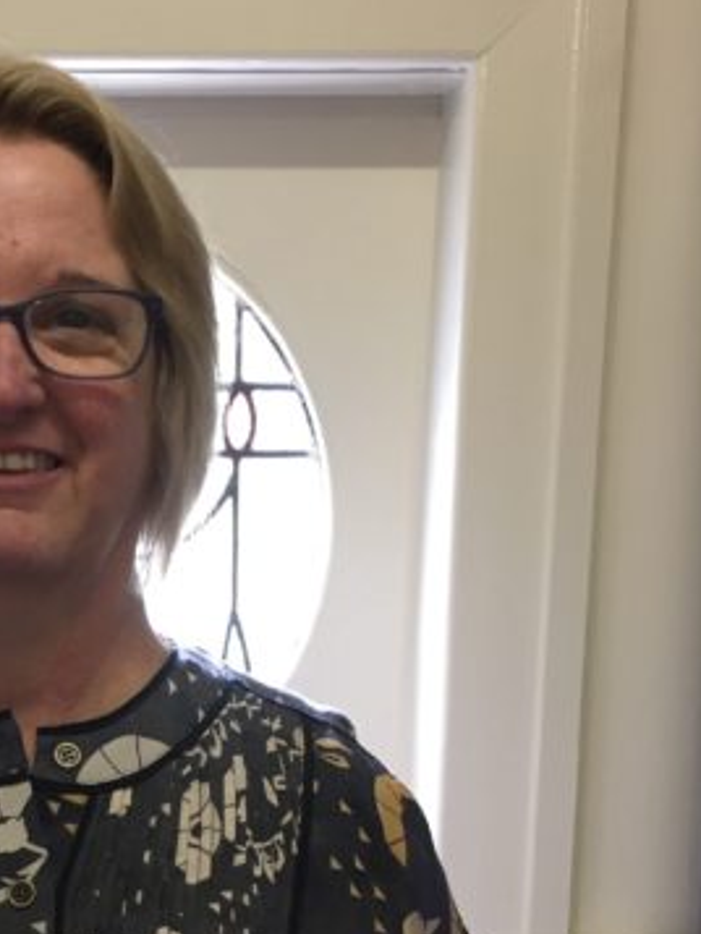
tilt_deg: -8.9
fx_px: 1754
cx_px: 5
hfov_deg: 21.8
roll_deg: -1.1
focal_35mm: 65
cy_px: 824
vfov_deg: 28.7
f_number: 2.2
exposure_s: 1/33
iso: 100
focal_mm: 4.15
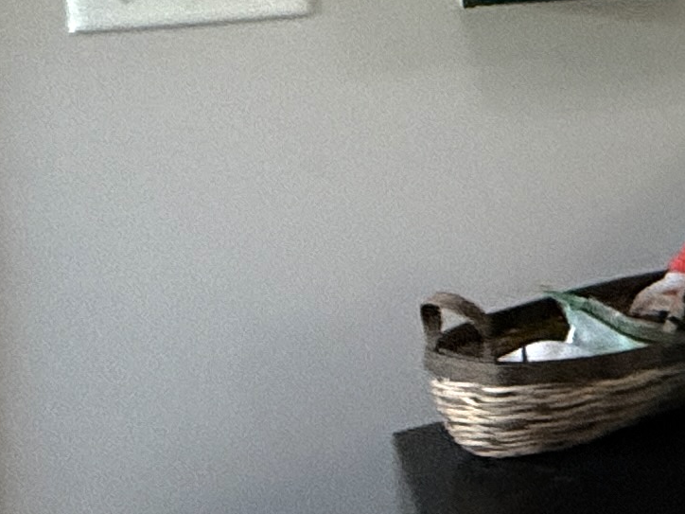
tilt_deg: -2.2
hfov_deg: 13.7
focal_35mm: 78
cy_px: -108
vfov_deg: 17.9
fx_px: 1544
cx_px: 1783
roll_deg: +0.5
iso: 400
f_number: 2.2
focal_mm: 2.22
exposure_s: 1/120
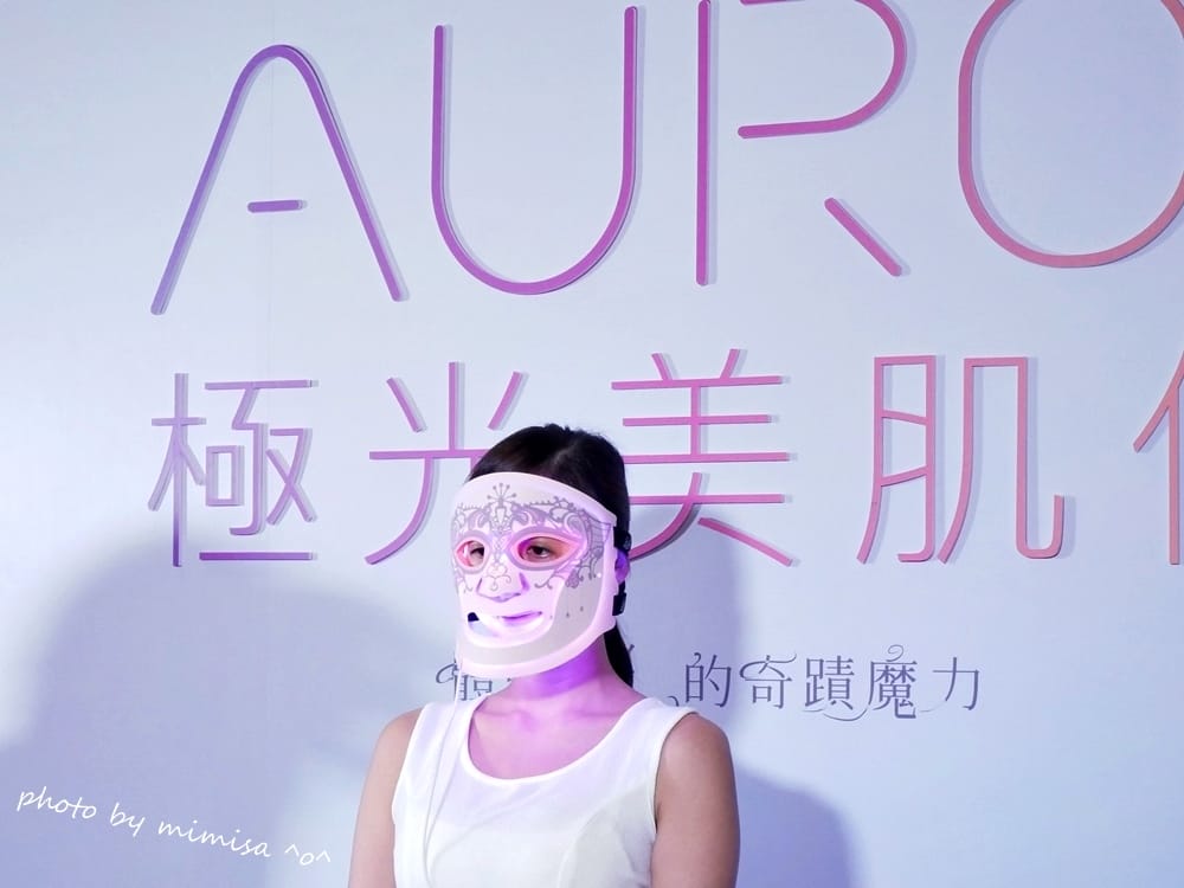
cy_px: 444
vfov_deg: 22.9
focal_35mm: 64
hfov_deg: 30.3
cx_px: 592
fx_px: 2189
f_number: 5.6
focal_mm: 32
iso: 2500
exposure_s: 1/80
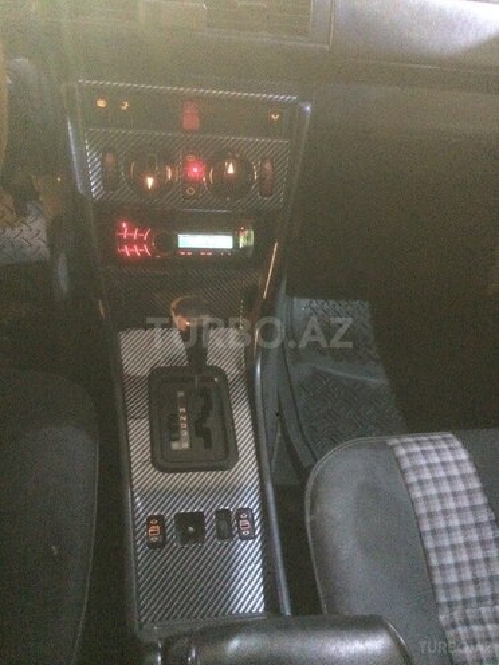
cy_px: 332
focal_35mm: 29
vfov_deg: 61.7
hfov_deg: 48.2
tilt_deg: -44.1
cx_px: 250
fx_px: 557
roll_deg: -11.8
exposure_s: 1/17
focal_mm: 4.15
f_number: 2.2
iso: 2000
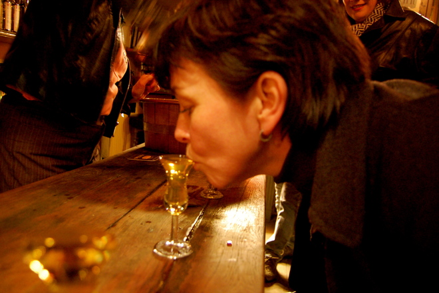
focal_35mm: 27
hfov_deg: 67.4
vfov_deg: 47.9
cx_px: 220
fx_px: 329
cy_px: 146
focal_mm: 18
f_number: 3.5
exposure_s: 1/5
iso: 1600
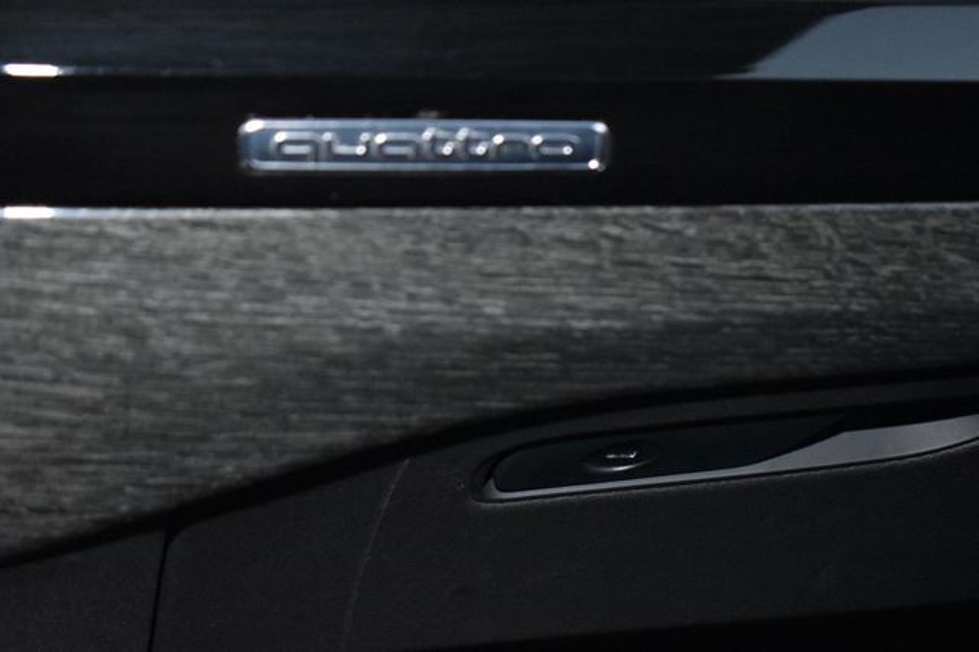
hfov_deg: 28.1
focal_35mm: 72
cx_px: 490
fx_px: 1957
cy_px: 326
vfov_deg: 18.9
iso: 6400
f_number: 5.3
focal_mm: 48
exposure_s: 1/60
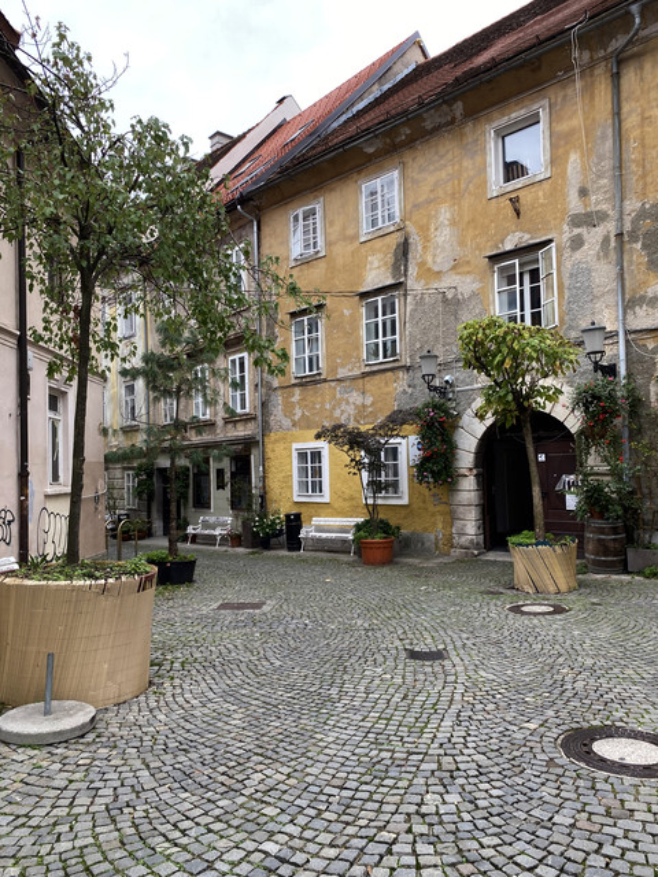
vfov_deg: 67.3
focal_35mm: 26
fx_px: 659
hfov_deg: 53.1
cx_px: 329
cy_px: 438
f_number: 1.8
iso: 32
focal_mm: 4.25
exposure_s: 1/122
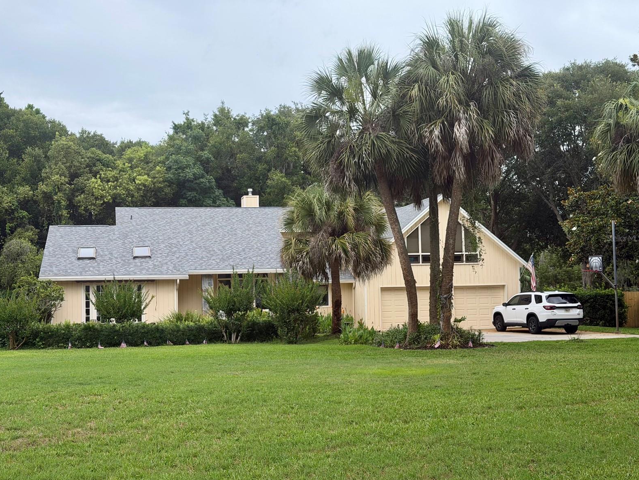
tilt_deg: +4.3
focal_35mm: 49
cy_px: 238
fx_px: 905
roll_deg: +1.7
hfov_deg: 38.9
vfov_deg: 29.7
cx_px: 318
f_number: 1.78
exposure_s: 1/2273
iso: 64
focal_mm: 6.76
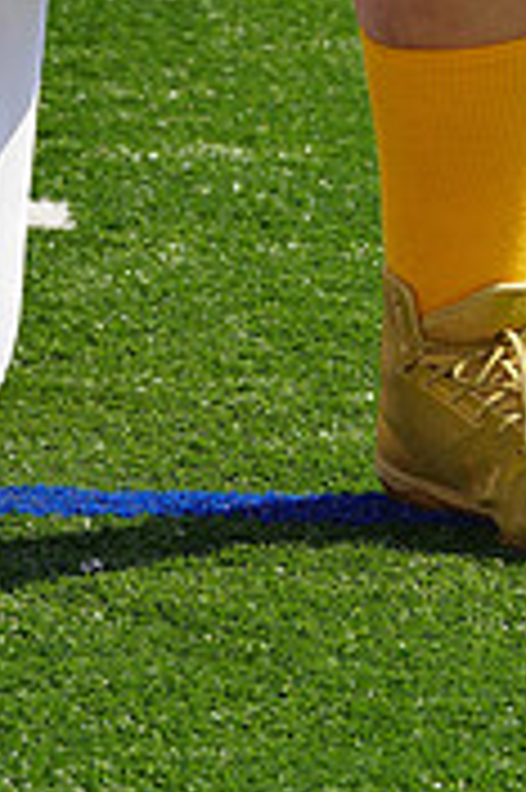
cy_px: -472
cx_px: 139
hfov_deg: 2.7
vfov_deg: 4.0
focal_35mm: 514
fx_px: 11287
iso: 100
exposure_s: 1/250
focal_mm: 156
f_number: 10
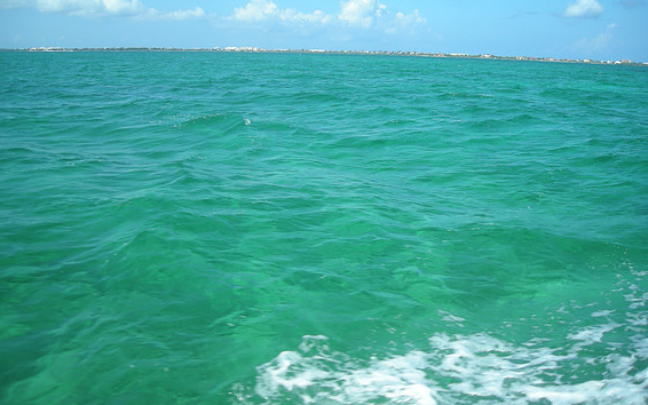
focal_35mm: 38
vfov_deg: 33.5
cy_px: 164
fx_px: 671
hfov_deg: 51.5
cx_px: 326
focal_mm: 5.7
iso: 50
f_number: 5.7
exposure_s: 1/190
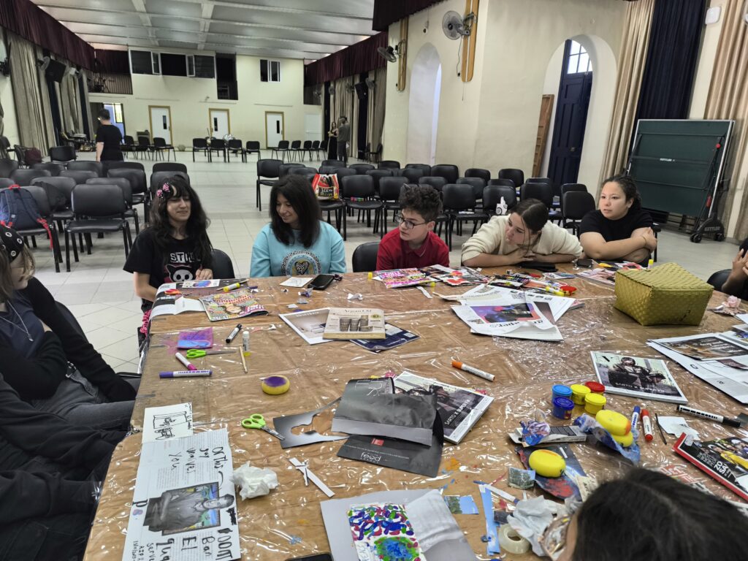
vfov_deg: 58.9
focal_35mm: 23
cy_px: 280
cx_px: 374
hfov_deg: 73.9
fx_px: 497
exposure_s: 1/50
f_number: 1.65
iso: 640
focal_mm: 6.14
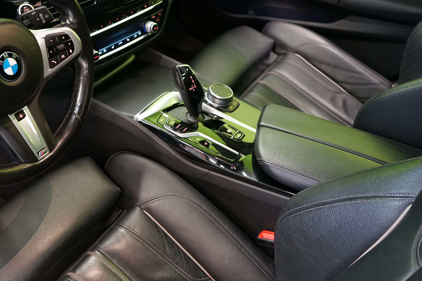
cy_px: 120
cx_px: 132
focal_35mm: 44
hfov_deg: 43.7
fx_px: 516
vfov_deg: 30.5
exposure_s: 1/20
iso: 1250
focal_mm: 30
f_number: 4
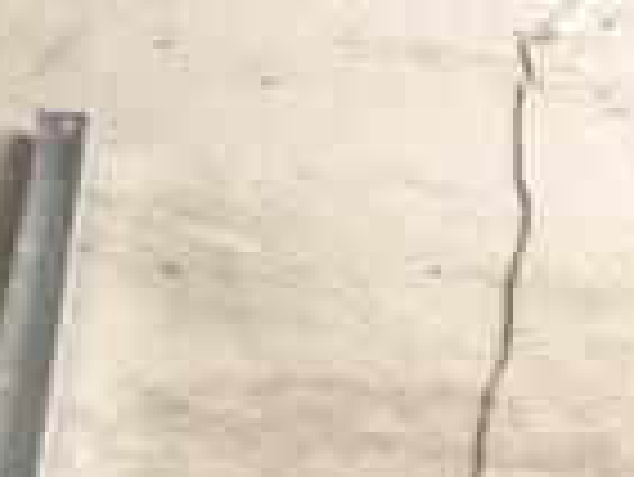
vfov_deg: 8.6
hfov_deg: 9.9
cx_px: -1106
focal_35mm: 164
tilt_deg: -3.0
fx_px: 3006
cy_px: -450
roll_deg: -2.3
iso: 50
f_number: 2.2
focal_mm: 4.15
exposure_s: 1/33
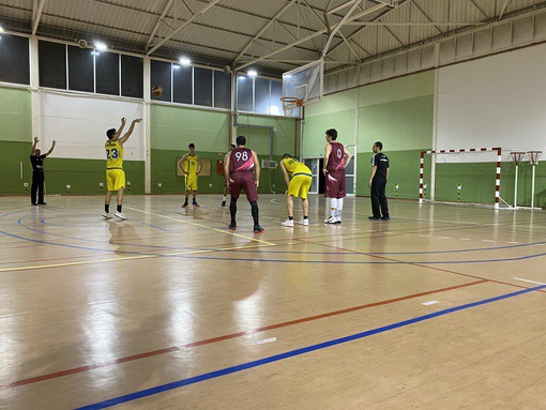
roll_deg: -1.9
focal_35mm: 26
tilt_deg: -3.1
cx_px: 273
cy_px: 205
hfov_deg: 67.3
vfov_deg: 53.1
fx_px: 410
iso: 100
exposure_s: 1/50
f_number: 1.8
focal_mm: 4.25
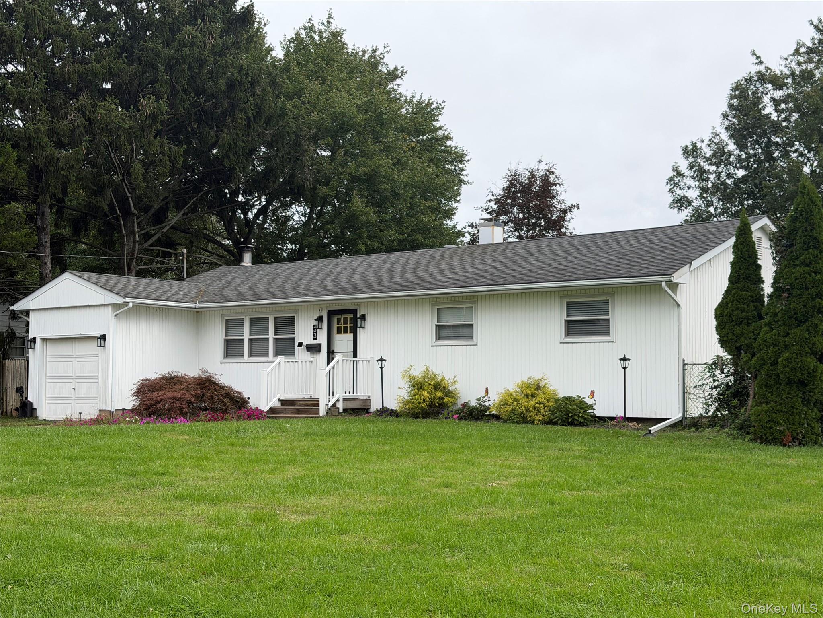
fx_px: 1141
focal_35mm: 48
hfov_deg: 39.7
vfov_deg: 30.3
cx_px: 412
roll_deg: +0.0
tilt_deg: +3.1
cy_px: 309
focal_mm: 6.76
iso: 64
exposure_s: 1/1931
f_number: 1.78
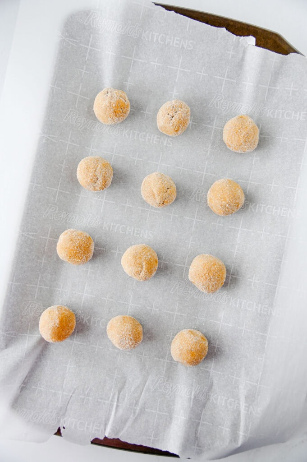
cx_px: 154
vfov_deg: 55.8
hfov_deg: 38.8
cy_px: 231
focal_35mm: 34
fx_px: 436
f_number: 4
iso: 320
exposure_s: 1/125
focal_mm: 34
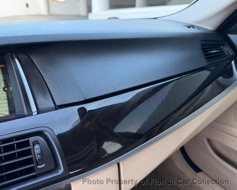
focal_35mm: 26
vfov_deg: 54.9
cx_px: 111
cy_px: 92
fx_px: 182
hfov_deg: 66.0
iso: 200
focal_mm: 6.76
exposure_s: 1/210
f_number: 1.78
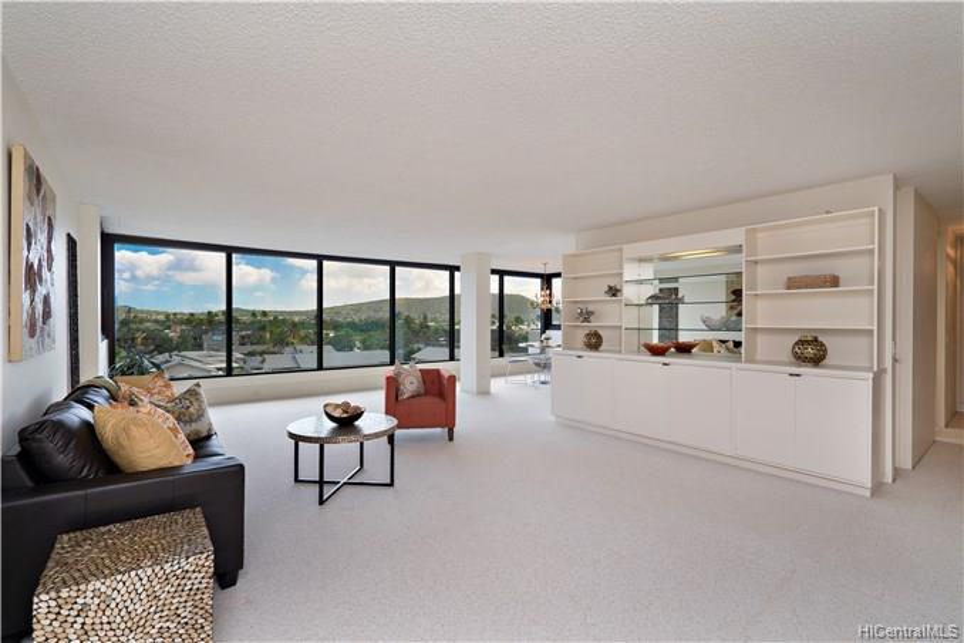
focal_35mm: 16
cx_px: 482
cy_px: 322
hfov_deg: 96.7
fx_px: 428
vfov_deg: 73.7
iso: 250
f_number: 8
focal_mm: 16
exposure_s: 1/640
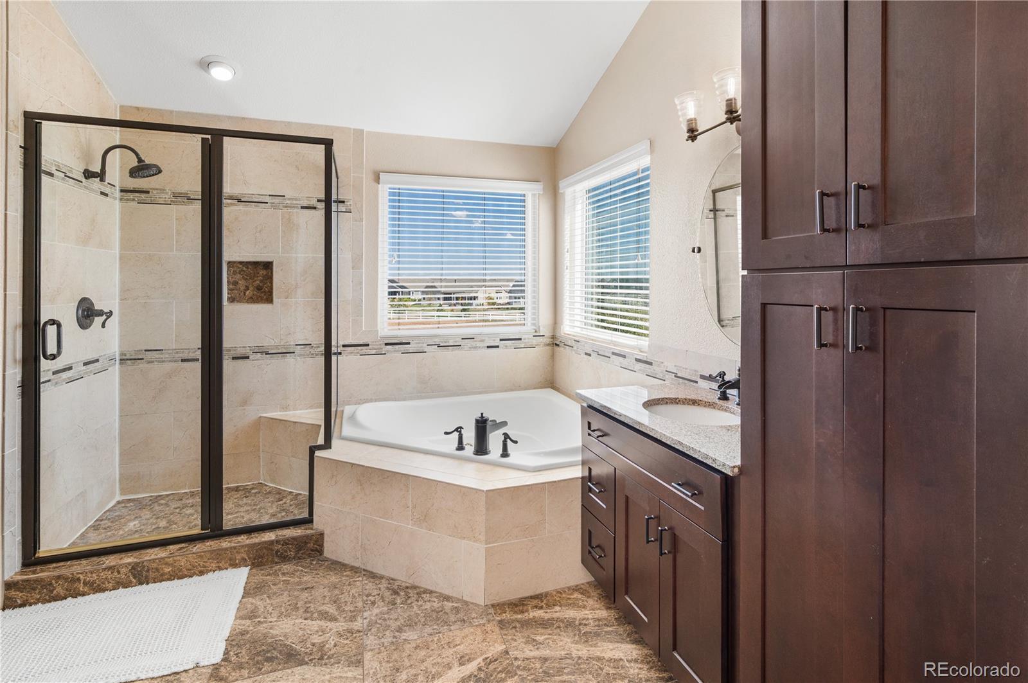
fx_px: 456
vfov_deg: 73.6
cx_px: 514
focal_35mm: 16
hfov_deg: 96.8
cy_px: 342
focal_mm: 16
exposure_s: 1/2
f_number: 8
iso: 800
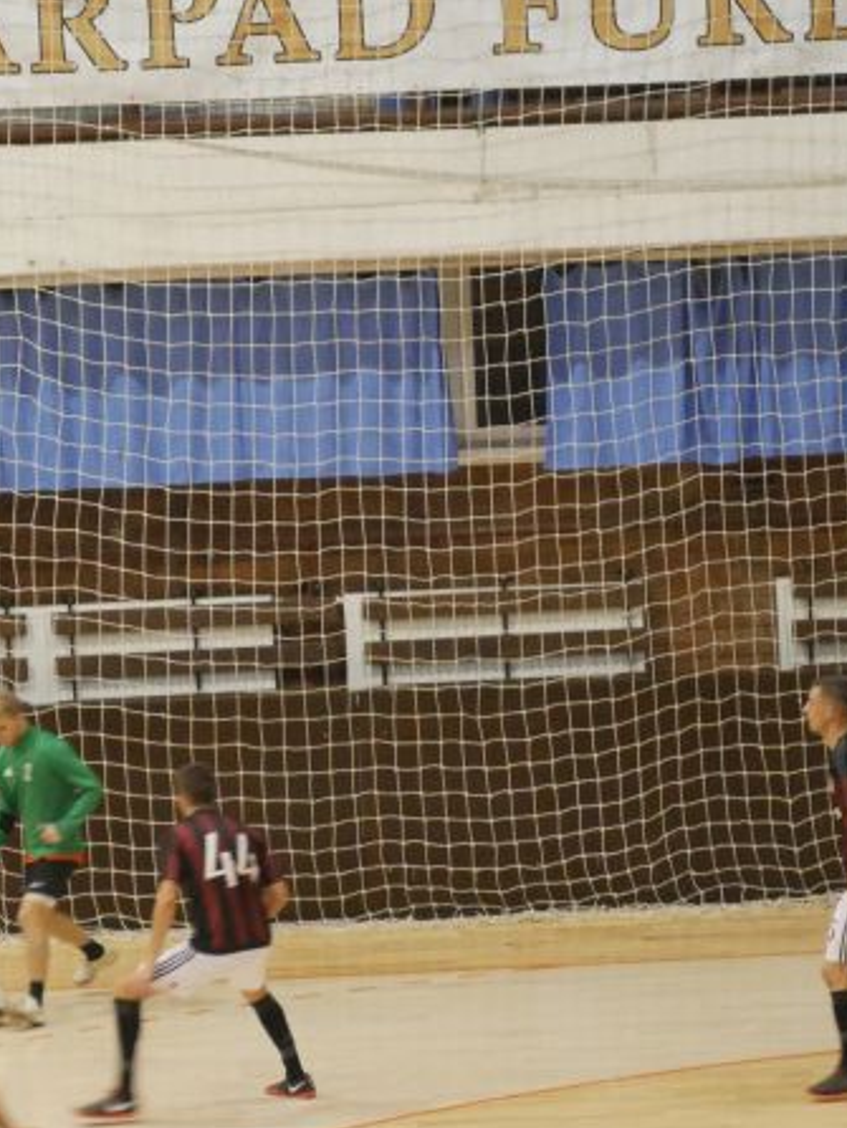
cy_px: 728
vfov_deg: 11.4
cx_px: 506
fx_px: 5639
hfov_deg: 8.6
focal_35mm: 173
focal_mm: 42
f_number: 5.6
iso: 3200
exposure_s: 1/60
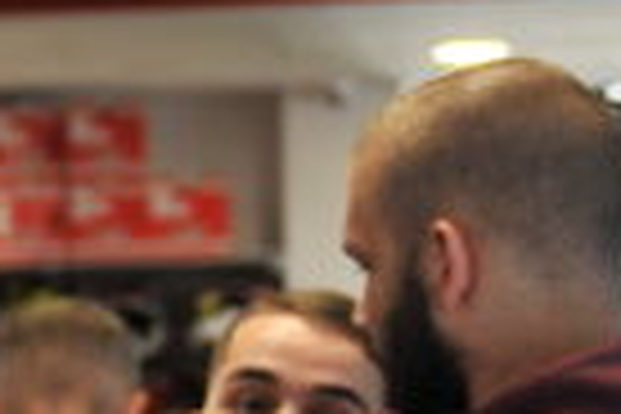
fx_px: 4864
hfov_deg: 6.7
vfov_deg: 4.9
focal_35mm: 282
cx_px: -1166
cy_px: 331
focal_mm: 38
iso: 400
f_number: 2.8
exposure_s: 1/80
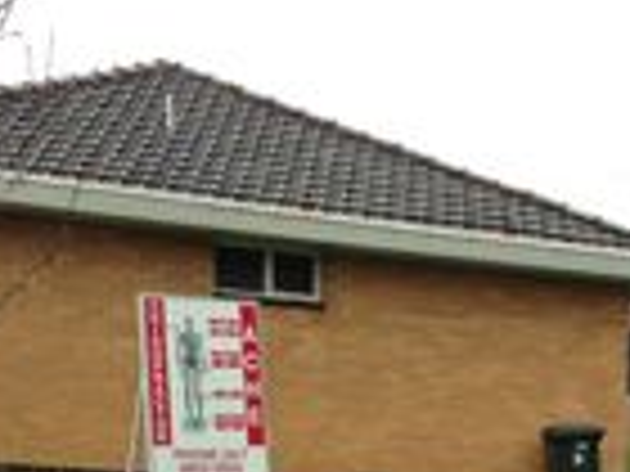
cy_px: 674
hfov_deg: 16.9
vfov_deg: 12.5
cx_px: 680
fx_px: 2057
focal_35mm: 113
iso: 50
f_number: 2.4
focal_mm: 4.12
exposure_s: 1/423
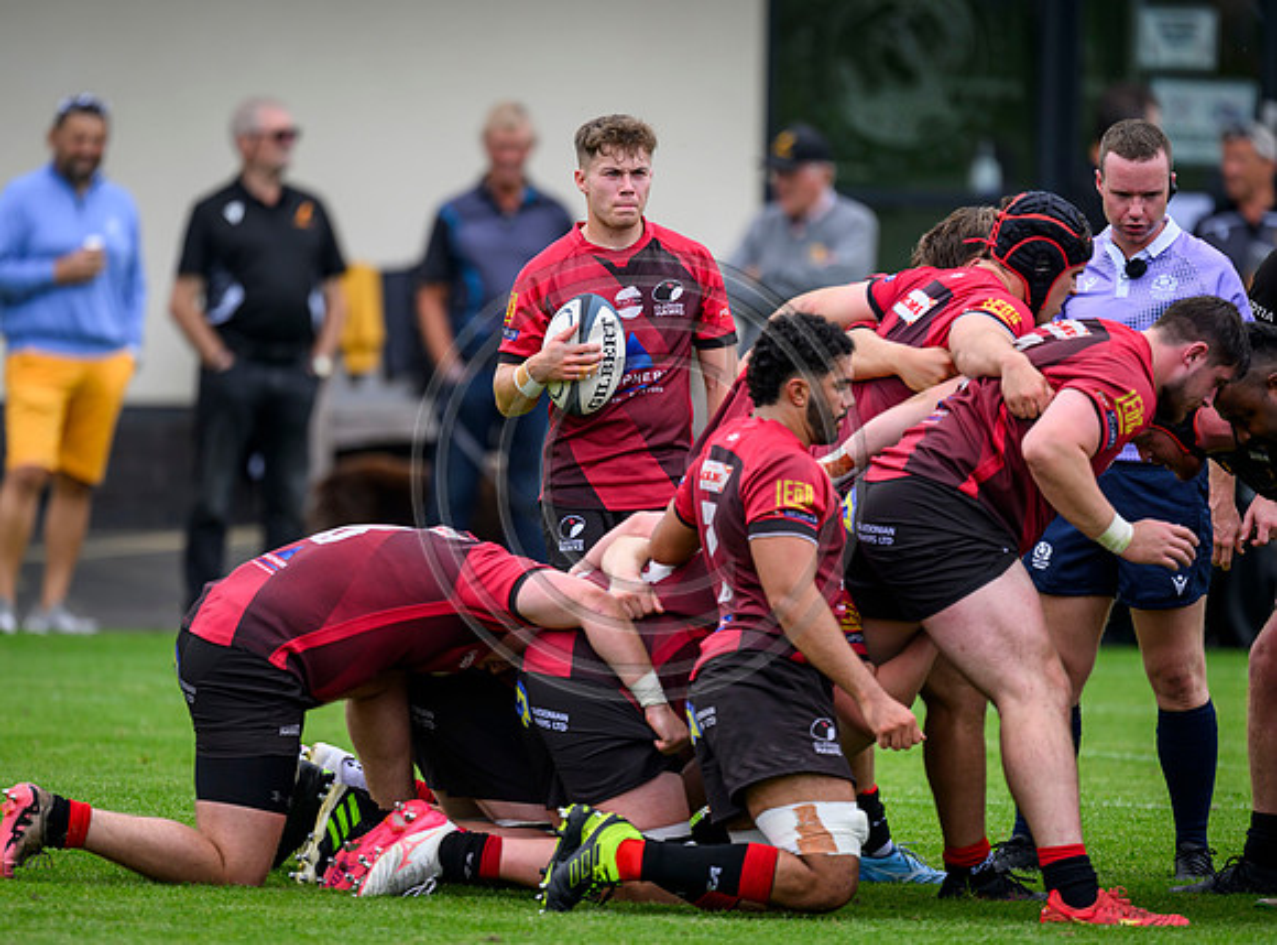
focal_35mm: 664
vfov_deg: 2.2
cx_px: 617
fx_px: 24361
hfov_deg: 3.0
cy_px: 425
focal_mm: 560
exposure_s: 1/1250
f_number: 4
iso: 500
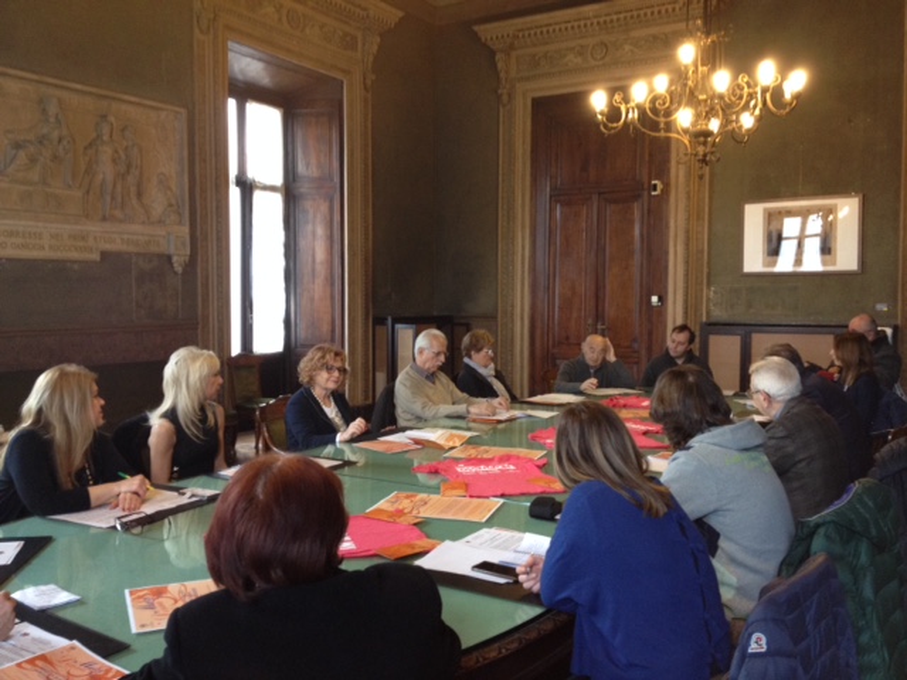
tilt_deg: -6.3
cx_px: 454
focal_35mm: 35
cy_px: 340
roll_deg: +0.0
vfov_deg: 40.7
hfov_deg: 52.6
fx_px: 917
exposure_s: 1/20
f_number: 2.4
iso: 125
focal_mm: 4.28
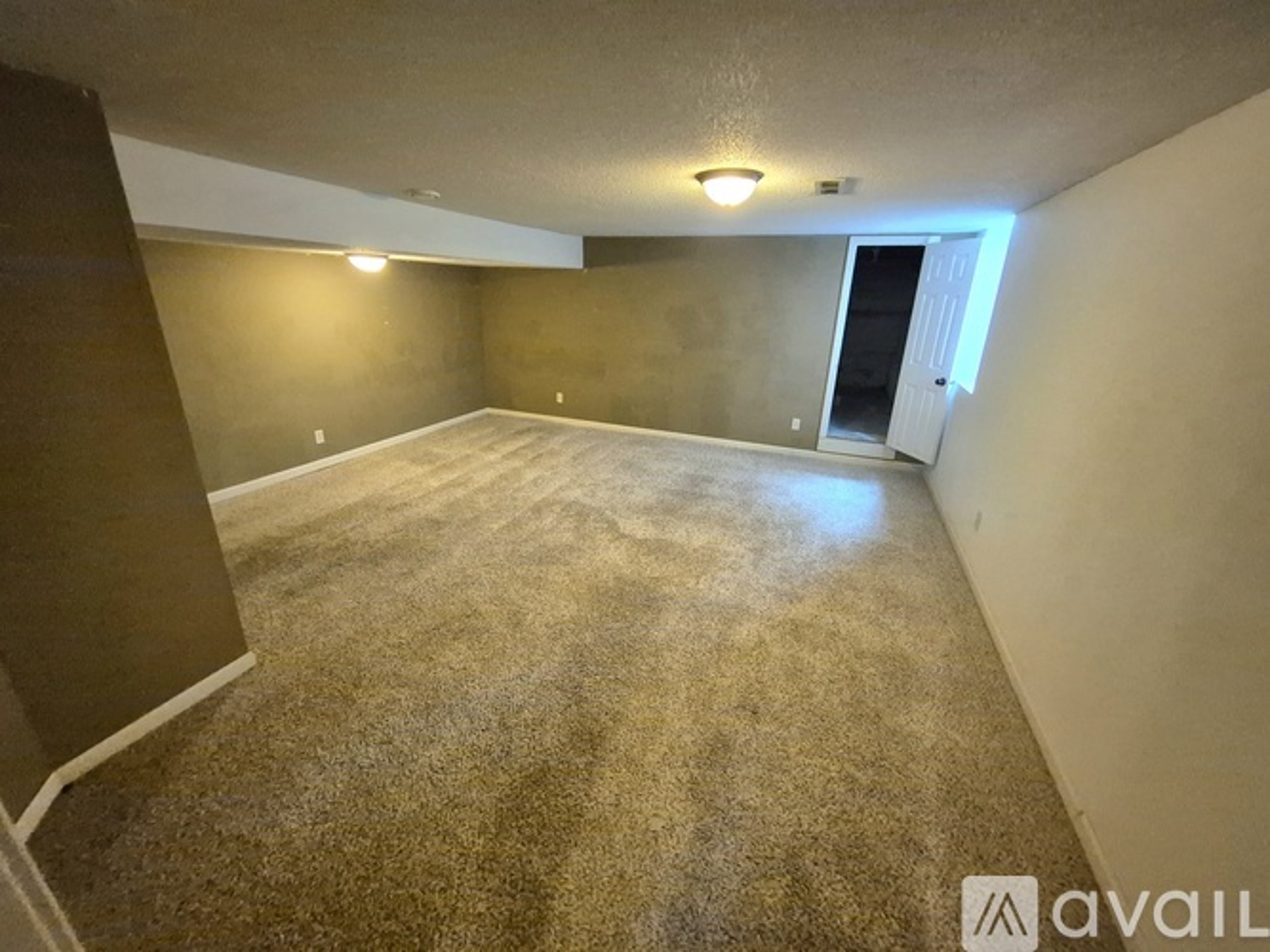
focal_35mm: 13
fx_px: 477
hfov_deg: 106.2
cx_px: 635
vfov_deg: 89.9
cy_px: 476
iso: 1600
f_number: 2.2
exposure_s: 1/60.2
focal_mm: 1.74
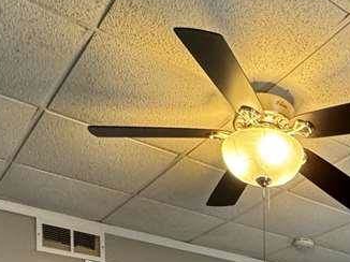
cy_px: 438
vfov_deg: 20.7
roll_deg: +0.4
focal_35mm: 55
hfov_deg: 32.3
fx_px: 556
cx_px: 347
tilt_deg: -1.5
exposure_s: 1/120
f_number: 2.2
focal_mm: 2.22
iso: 320
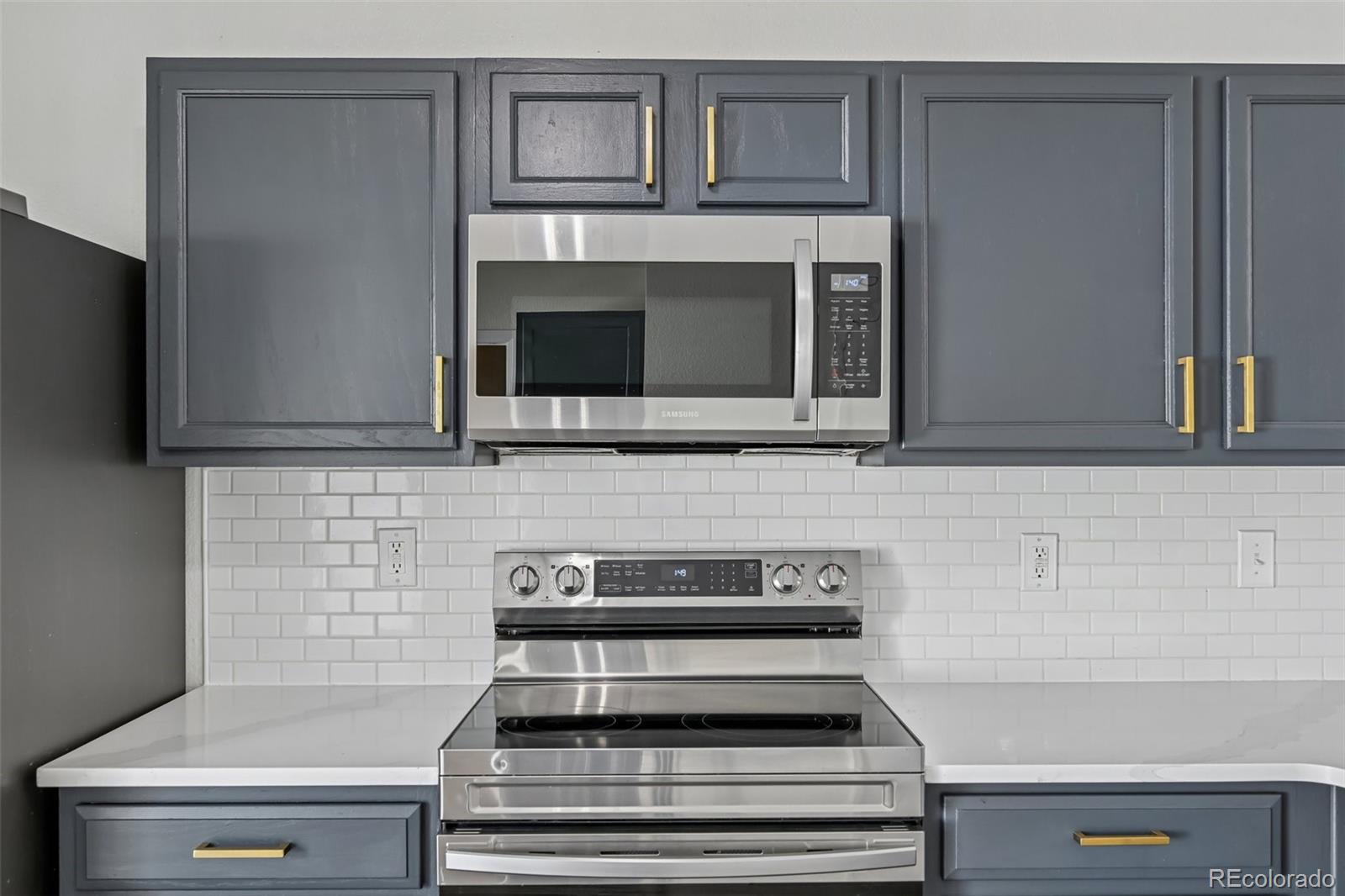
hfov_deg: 61.9
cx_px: 672
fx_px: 1121
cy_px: 448
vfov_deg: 43.6
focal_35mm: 30
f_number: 9
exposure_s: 1/10
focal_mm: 30
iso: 400
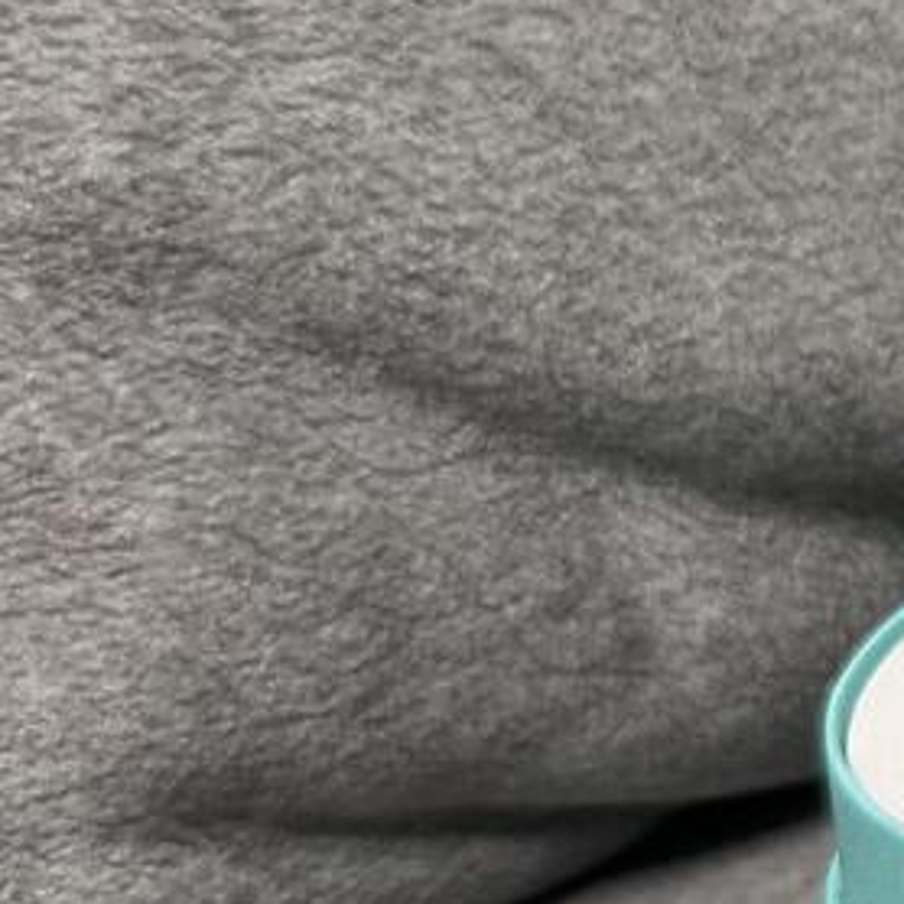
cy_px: 140
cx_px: 1945
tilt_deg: -18.4
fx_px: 3605
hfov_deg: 12.2
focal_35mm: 122
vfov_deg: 14.2
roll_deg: -0.8
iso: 200
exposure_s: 1/50
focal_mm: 6.76
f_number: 1.78
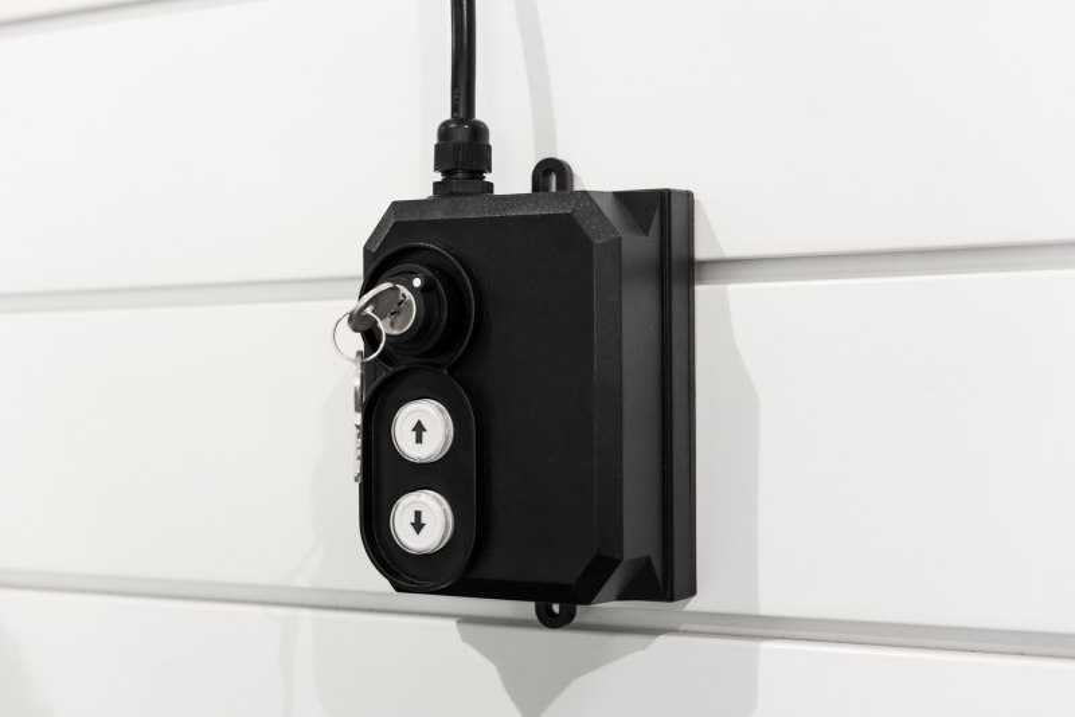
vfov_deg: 24.2
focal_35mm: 56
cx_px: 538
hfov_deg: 35.6
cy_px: 358
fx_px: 1673
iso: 800
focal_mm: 56
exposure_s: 1/100
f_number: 5.6
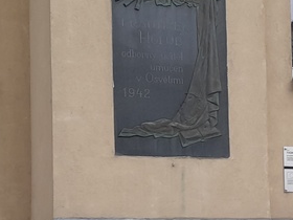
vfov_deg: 13.6
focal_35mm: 107
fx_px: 906
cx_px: 191
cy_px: 229
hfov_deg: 18.3
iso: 40
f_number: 2
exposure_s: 1/60
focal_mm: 4.6
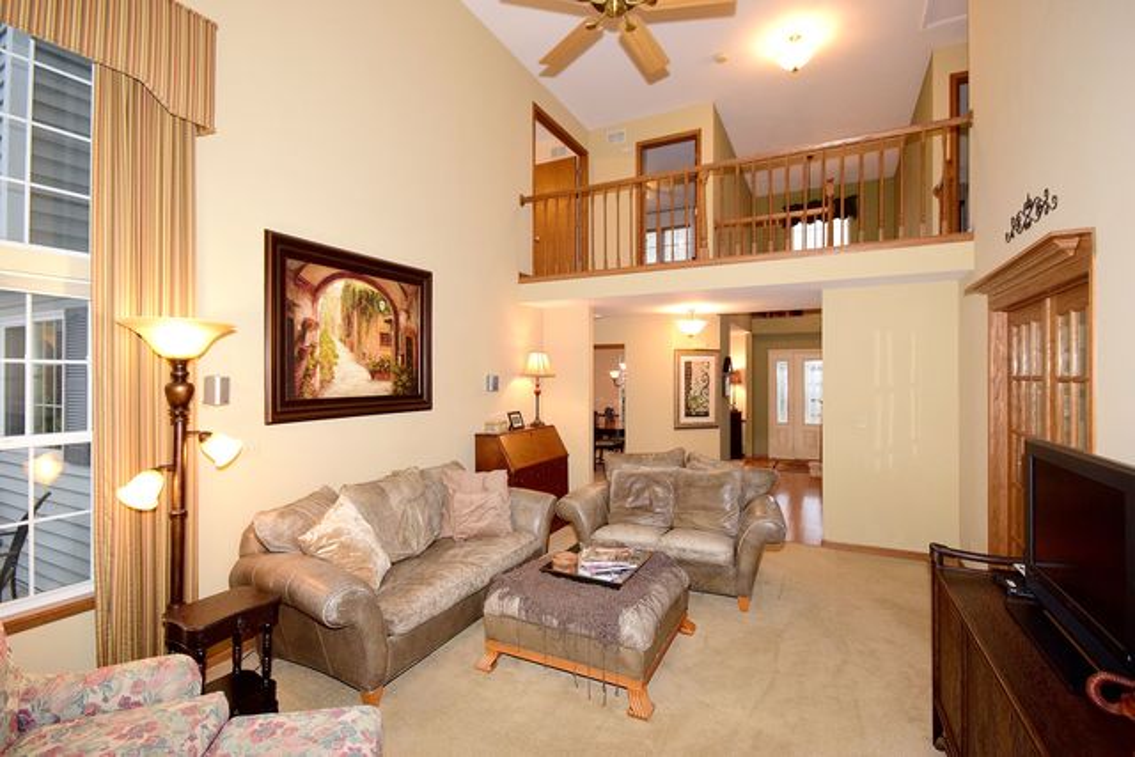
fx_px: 520
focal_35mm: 16
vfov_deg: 72.1
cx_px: 568
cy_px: 378
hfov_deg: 95.0
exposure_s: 1/60
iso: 2500
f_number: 9
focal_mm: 11
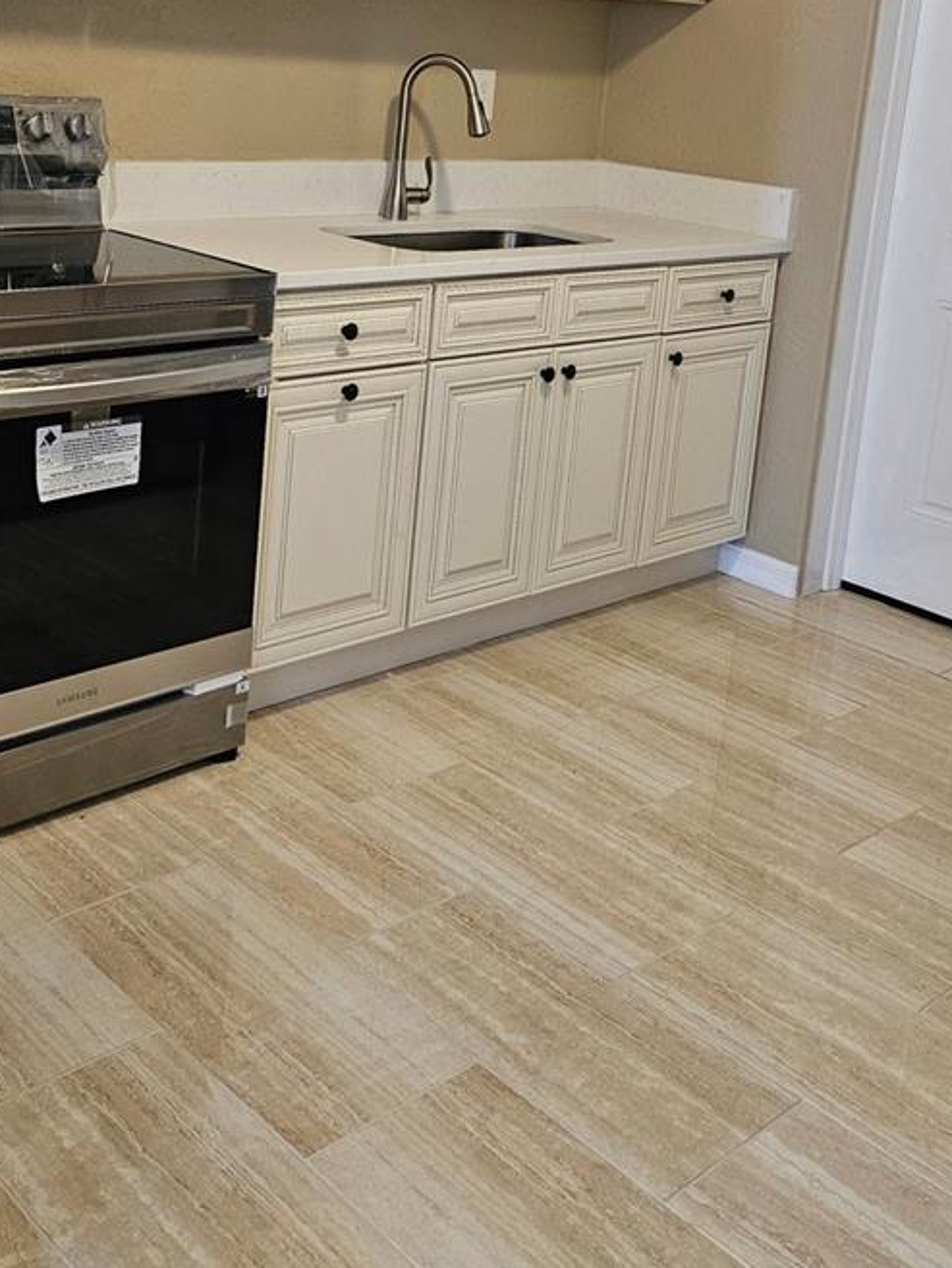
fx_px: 1540
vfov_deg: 42.9
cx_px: 348
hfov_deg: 34.2
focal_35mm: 42
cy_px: 266
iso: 400
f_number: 1.8
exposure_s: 1/120
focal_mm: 5.4
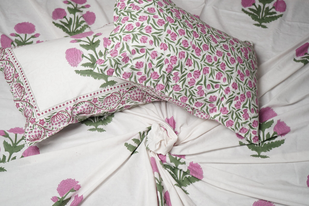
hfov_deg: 35.1
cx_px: 154
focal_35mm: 57
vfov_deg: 23.8
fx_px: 489
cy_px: 103
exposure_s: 1/100
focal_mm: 57
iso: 320
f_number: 5.6
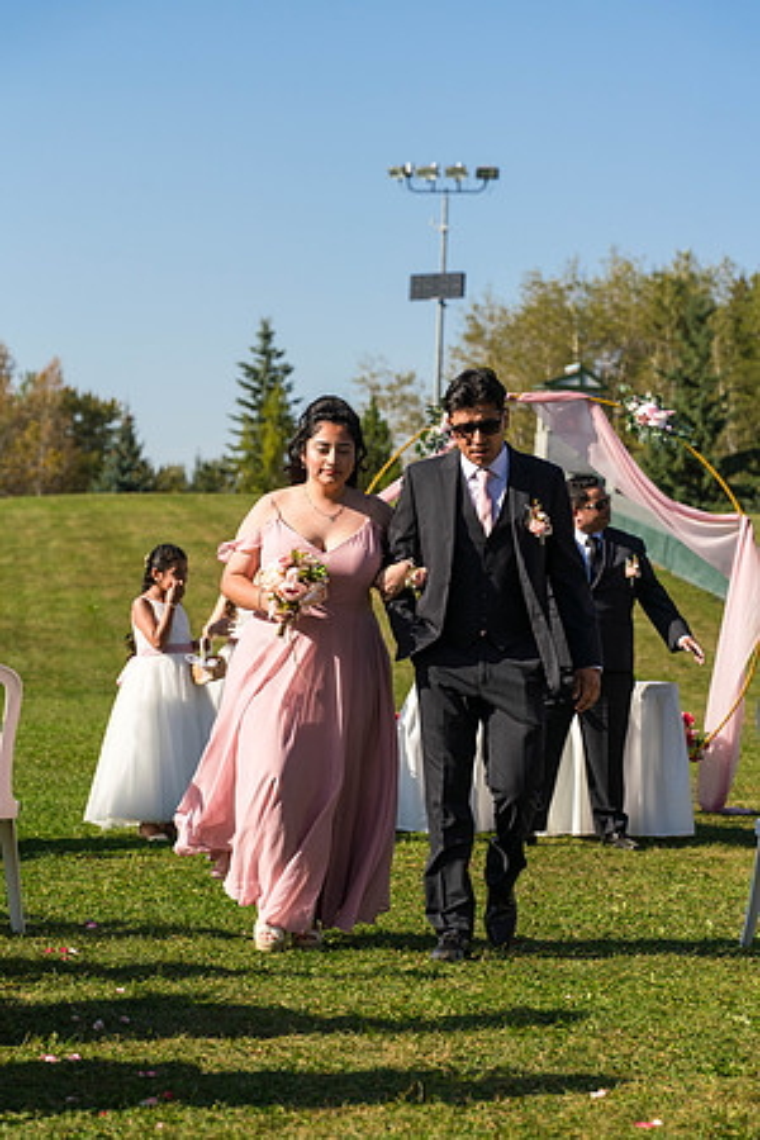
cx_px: 380
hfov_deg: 14.9
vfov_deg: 22.1
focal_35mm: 92
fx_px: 2913
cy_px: 570
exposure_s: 1/1600
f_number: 5
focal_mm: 92
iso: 250
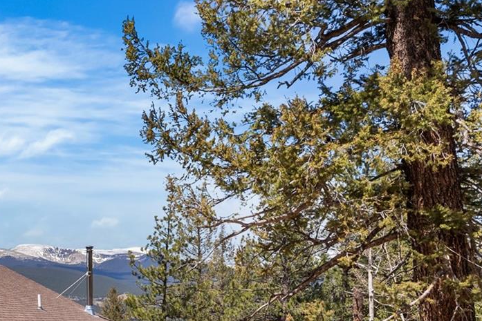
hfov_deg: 28.5
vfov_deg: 20.8
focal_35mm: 63
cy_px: 320
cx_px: -64
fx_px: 846
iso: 200
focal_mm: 27.5
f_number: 8
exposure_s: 1/400
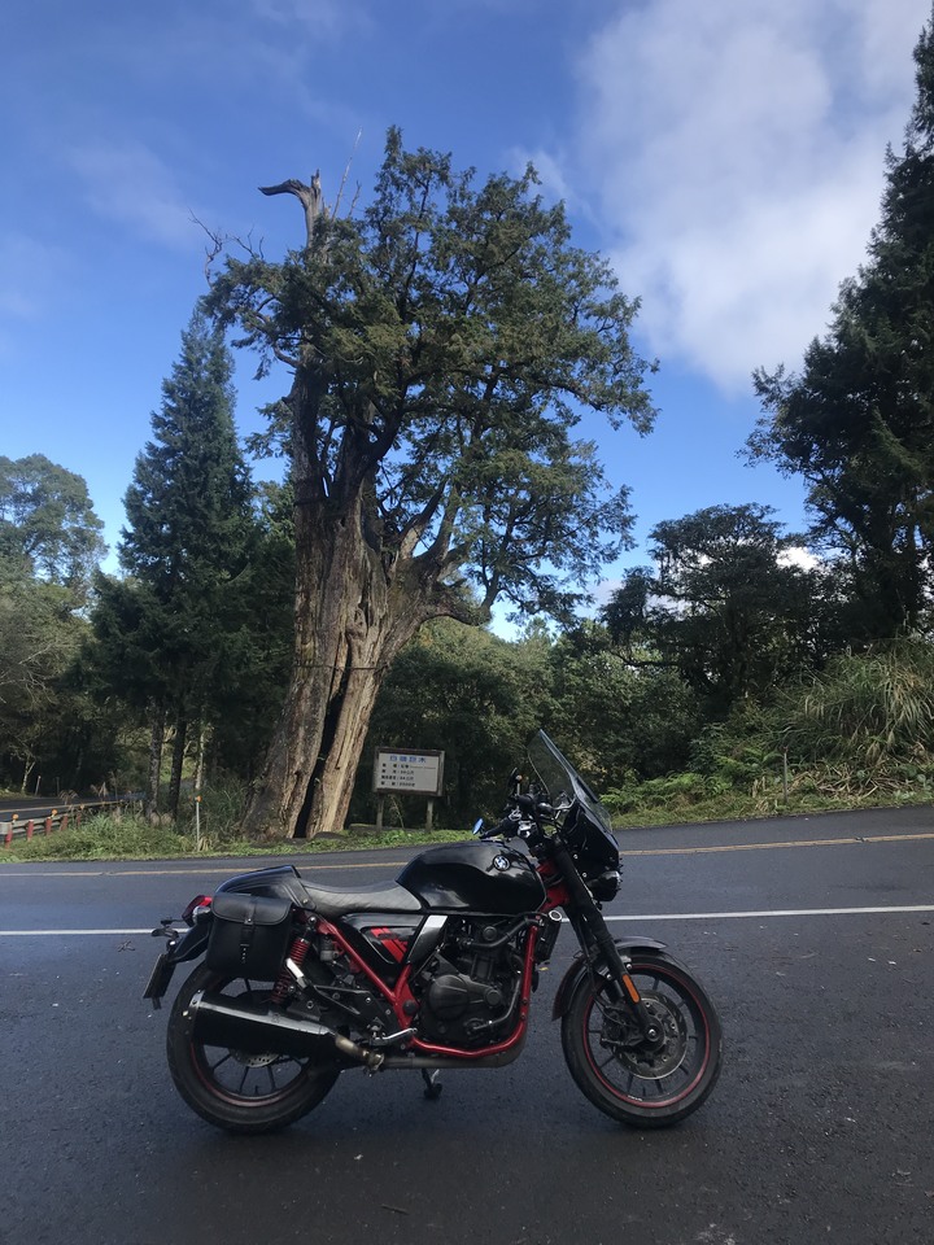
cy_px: 622
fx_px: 1007
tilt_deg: +3.8
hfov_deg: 49.7
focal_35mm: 28
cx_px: 467
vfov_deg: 63.4
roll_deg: -4.0
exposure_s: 1/1076
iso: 20
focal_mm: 3.99
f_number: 1.8
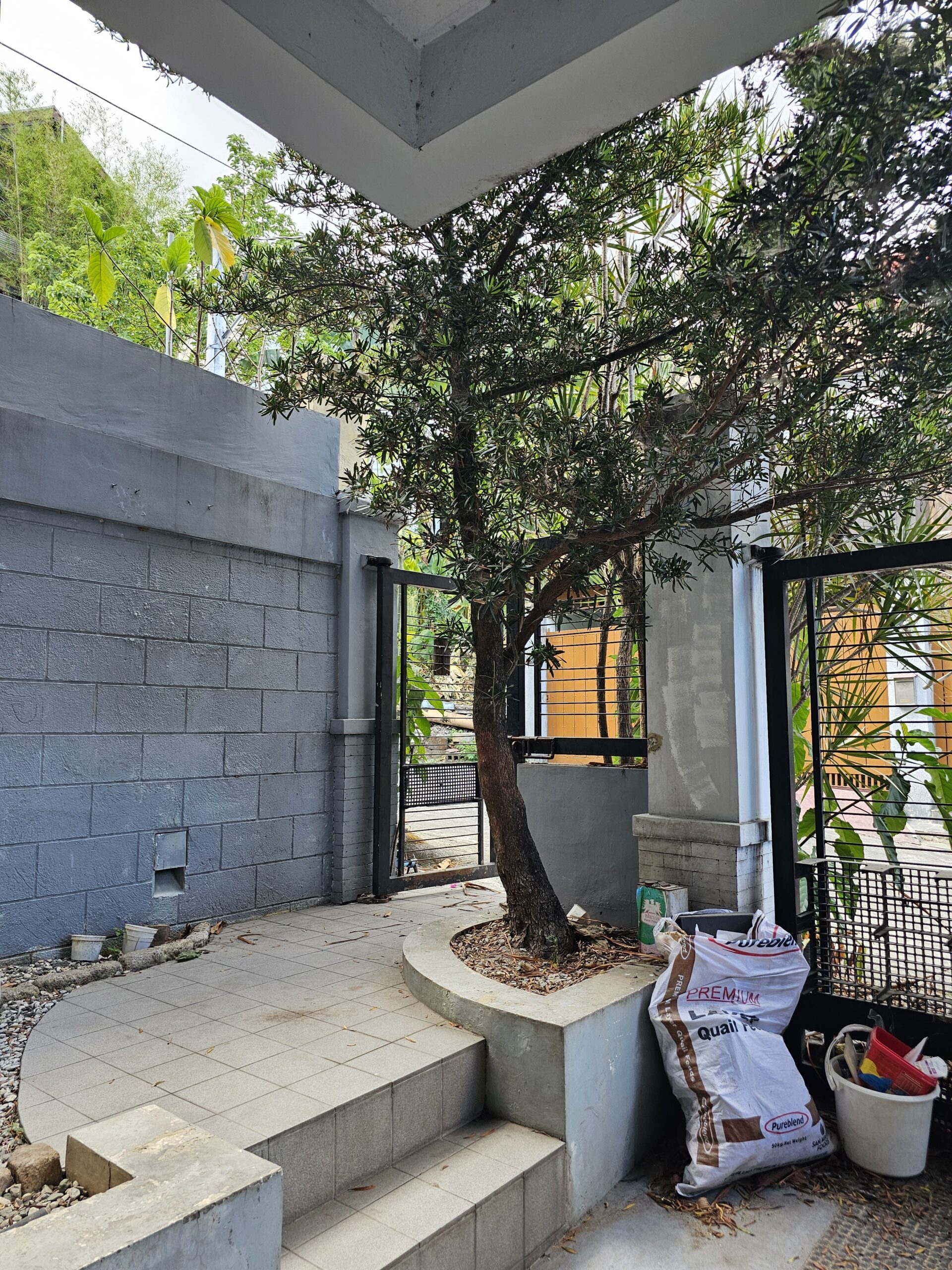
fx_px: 843
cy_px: 635
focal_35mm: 23
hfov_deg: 58.9
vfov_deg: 73.9
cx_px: 476
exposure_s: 1/120
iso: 50
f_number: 1.7
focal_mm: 6.3
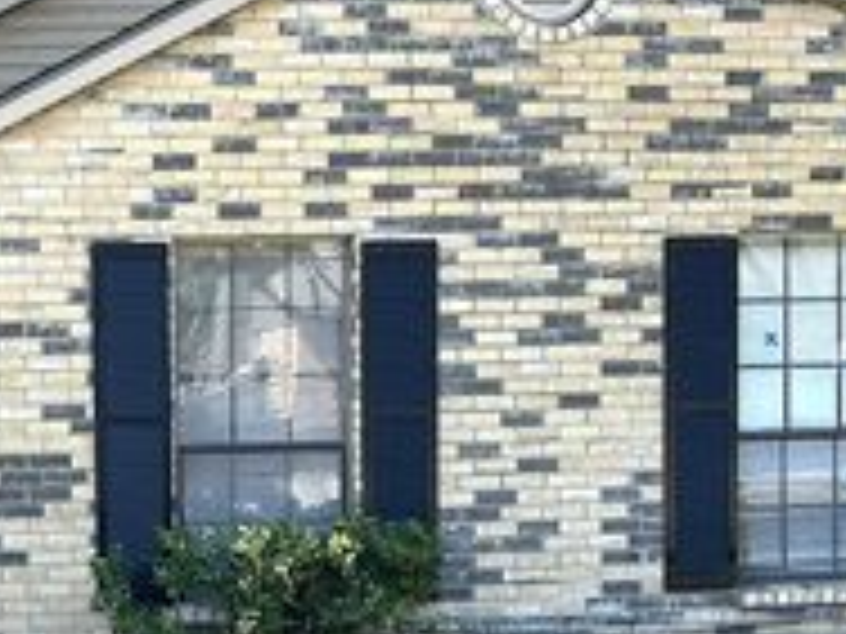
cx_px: 90
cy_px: 411
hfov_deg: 27.2
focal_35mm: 69
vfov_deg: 21.2
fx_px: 1686
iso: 50
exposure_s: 1/787
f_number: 1.6
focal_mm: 5.96
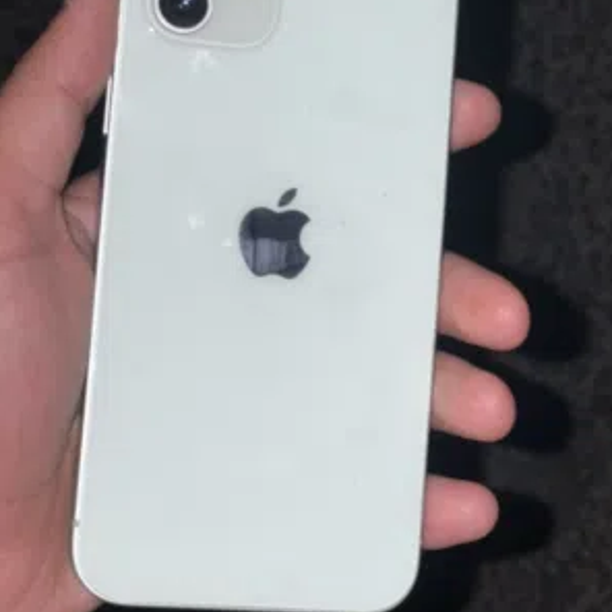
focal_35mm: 92
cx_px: 308
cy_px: 230
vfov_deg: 18.9
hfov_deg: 18.9
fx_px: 1840
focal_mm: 9
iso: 20
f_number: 2.8
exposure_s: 1/38
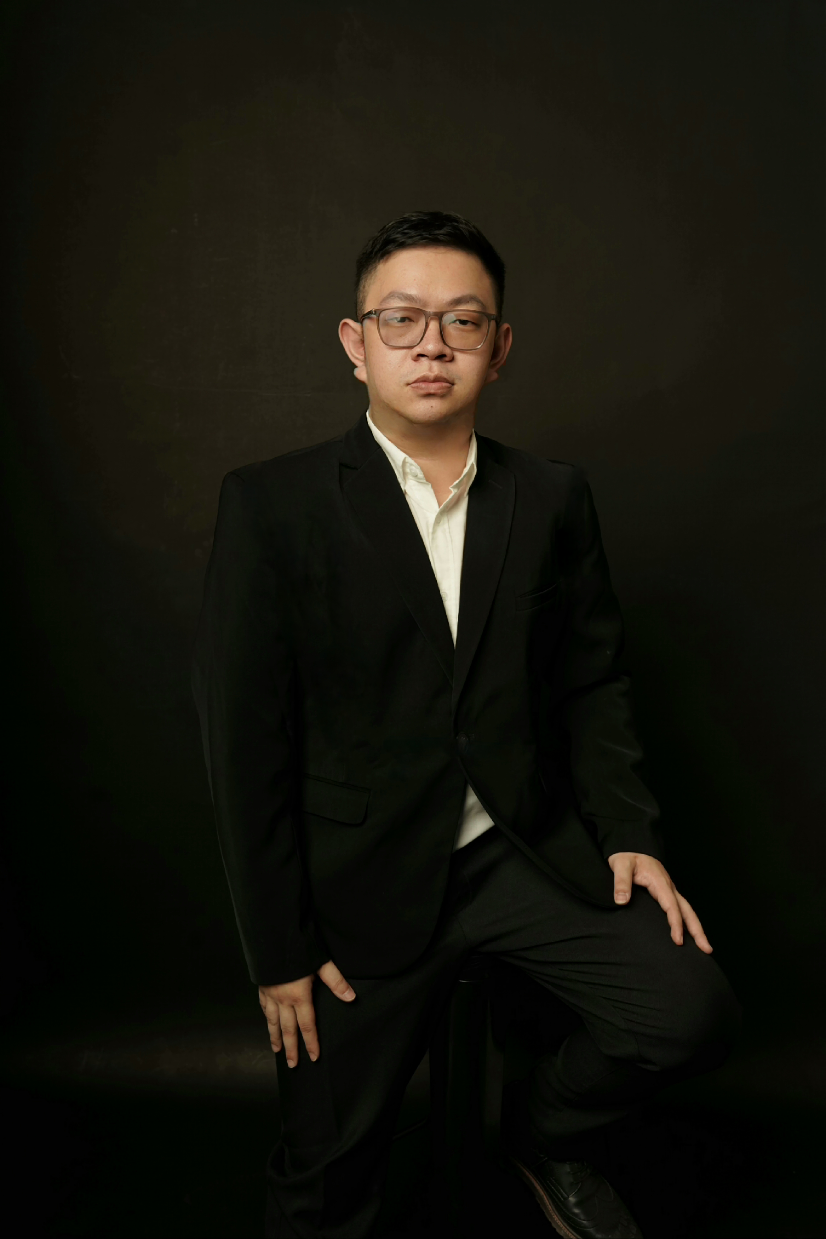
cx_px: 413
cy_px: 620
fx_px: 1204
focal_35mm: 35
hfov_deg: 37.9
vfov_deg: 54.4
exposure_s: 1/161
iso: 800
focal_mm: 35
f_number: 5.6
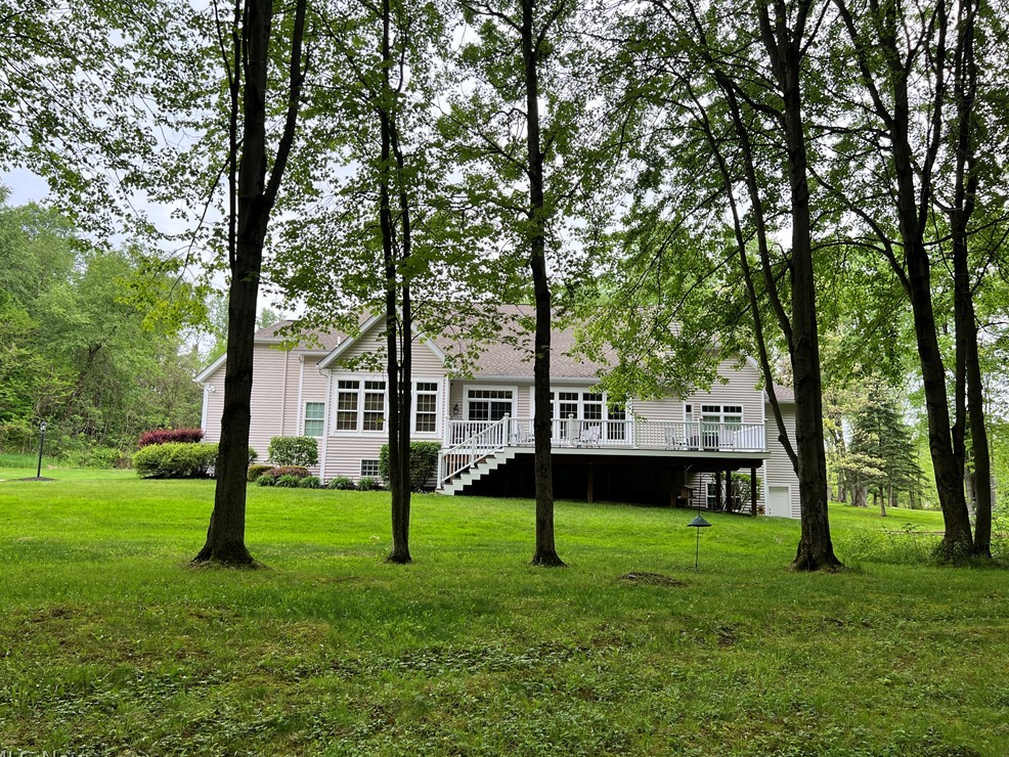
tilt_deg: +8.7
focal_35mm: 27
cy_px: 384
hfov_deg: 65.3
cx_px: 507
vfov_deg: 51.4
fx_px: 787
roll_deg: -1.1
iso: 40
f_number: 1.5
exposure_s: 1/242
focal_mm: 5.7
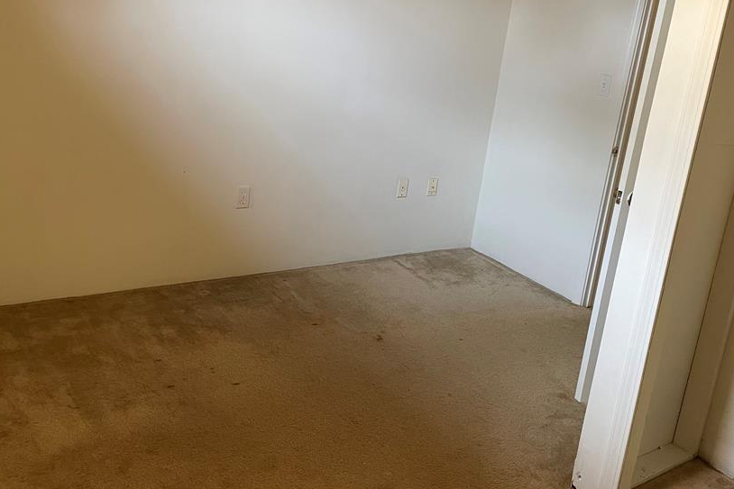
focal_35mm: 34
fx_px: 693
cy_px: 180
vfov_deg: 38.6
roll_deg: -8.4
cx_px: 399
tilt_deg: -12.0
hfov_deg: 55.7
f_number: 1.6
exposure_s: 1/60
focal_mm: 4.2
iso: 320
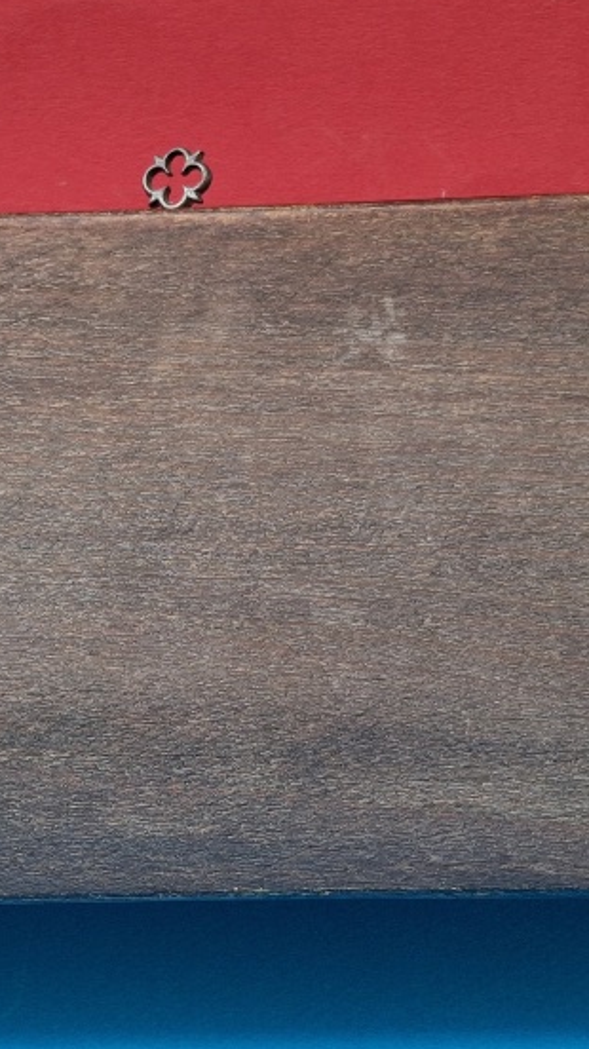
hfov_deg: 18.8
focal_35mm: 64
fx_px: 1779
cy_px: 464
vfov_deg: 32.8
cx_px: 211
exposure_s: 1/100
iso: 40
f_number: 1.8
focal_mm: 4
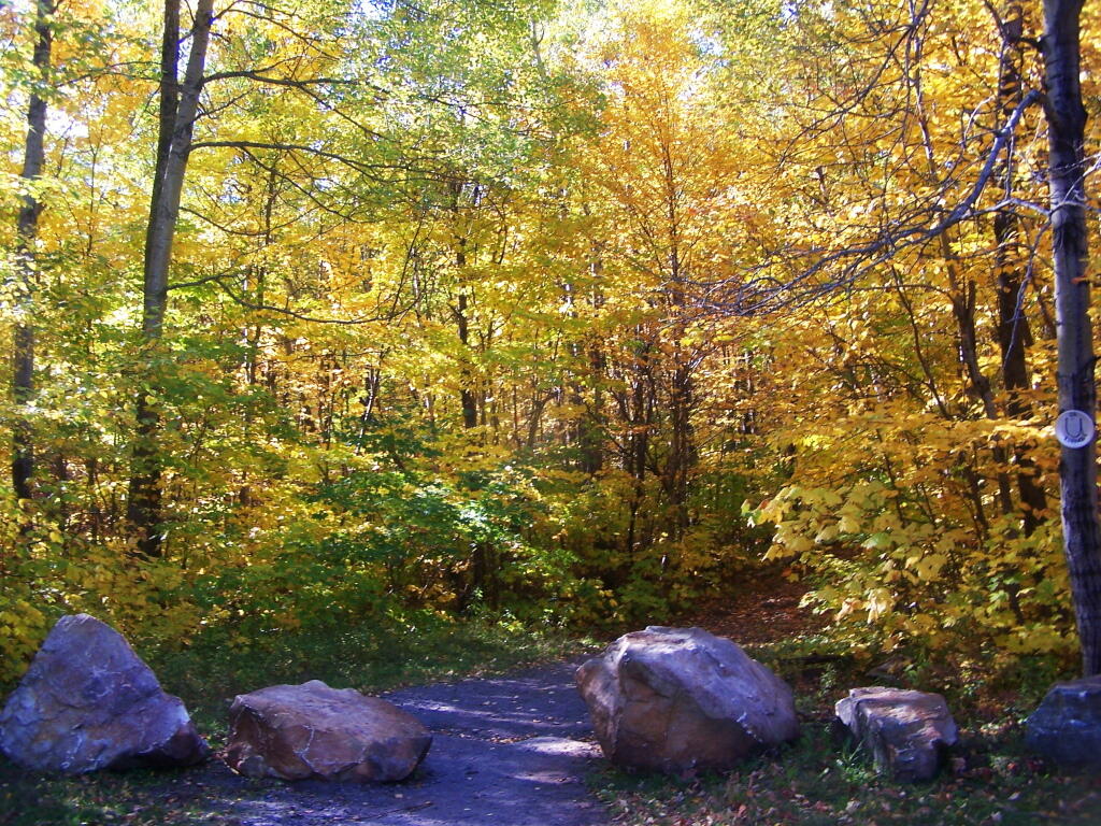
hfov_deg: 49.0
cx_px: 550
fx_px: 1209
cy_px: 413
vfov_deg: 37.7
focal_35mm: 38
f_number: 2.8
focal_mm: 6.3
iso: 80
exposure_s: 1/125
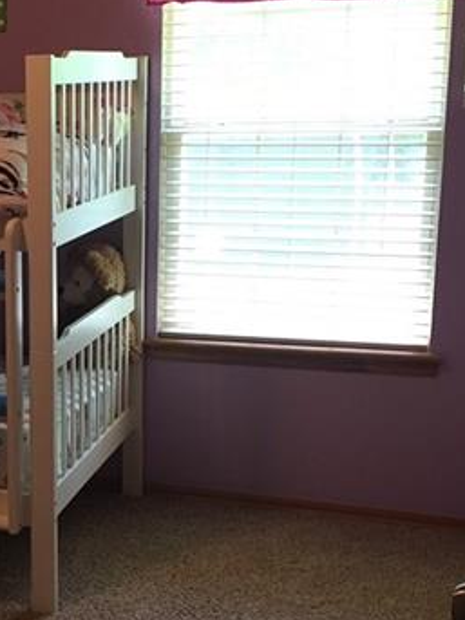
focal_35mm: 65
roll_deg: +1.3
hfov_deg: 21.5
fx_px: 1165
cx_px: -36
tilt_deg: -14.5
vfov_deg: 29.8
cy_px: 336
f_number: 2.2
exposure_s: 1/30
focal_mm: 4.15
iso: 100
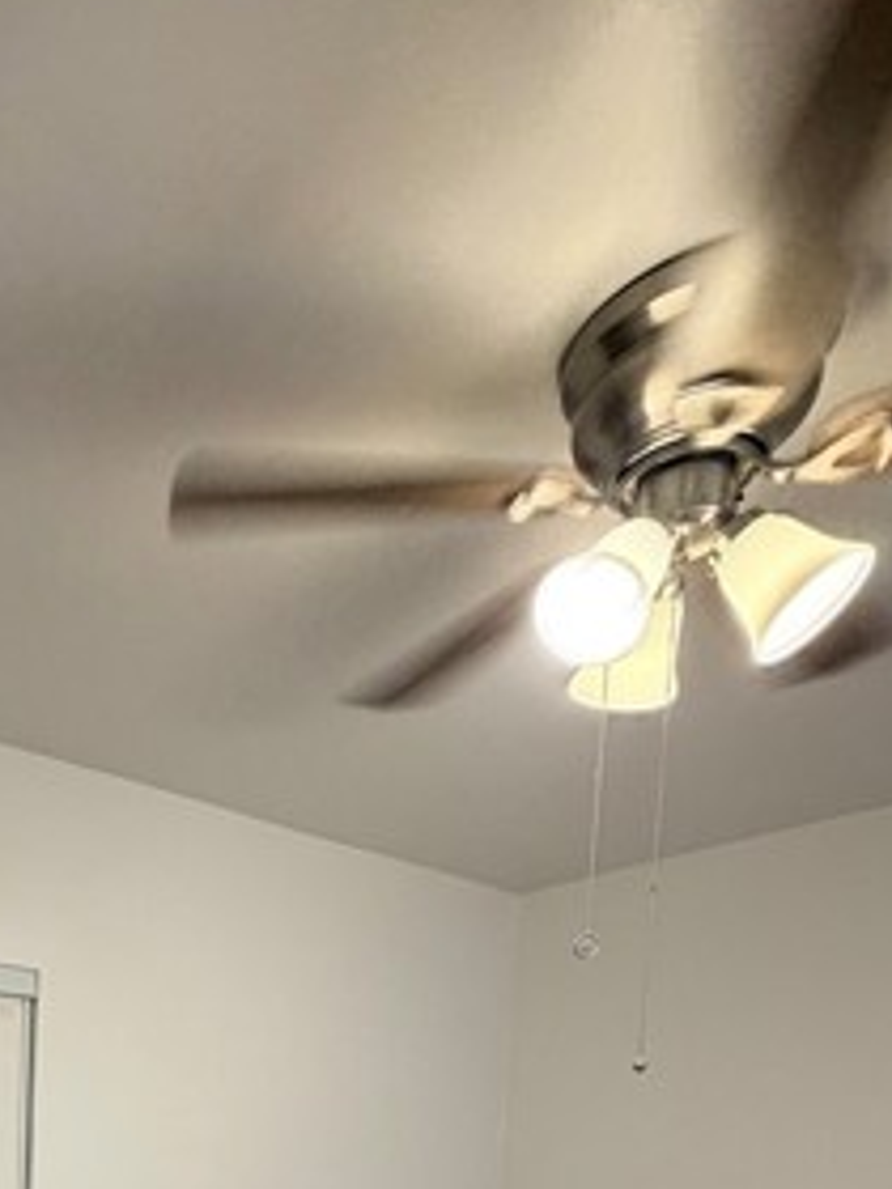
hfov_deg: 39.5
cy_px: 1299
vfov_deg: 44.0
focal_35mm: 32
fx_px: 1099
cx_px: 21
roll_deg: -3.0
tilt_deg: -2.9
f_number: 2.2
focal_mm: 2.22
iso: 160
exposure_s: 1/60
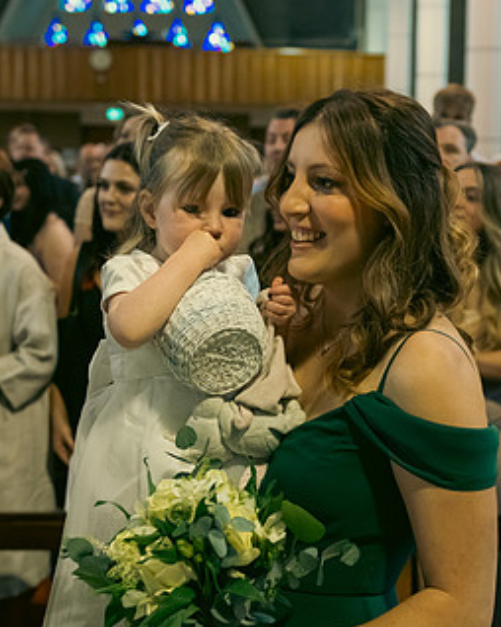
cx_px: 300
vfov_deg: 26.4
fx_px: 1336
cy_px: 305
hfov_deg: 21.2
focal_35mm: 72
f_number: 3.5
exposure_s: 1/160
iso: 1000
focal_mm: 42
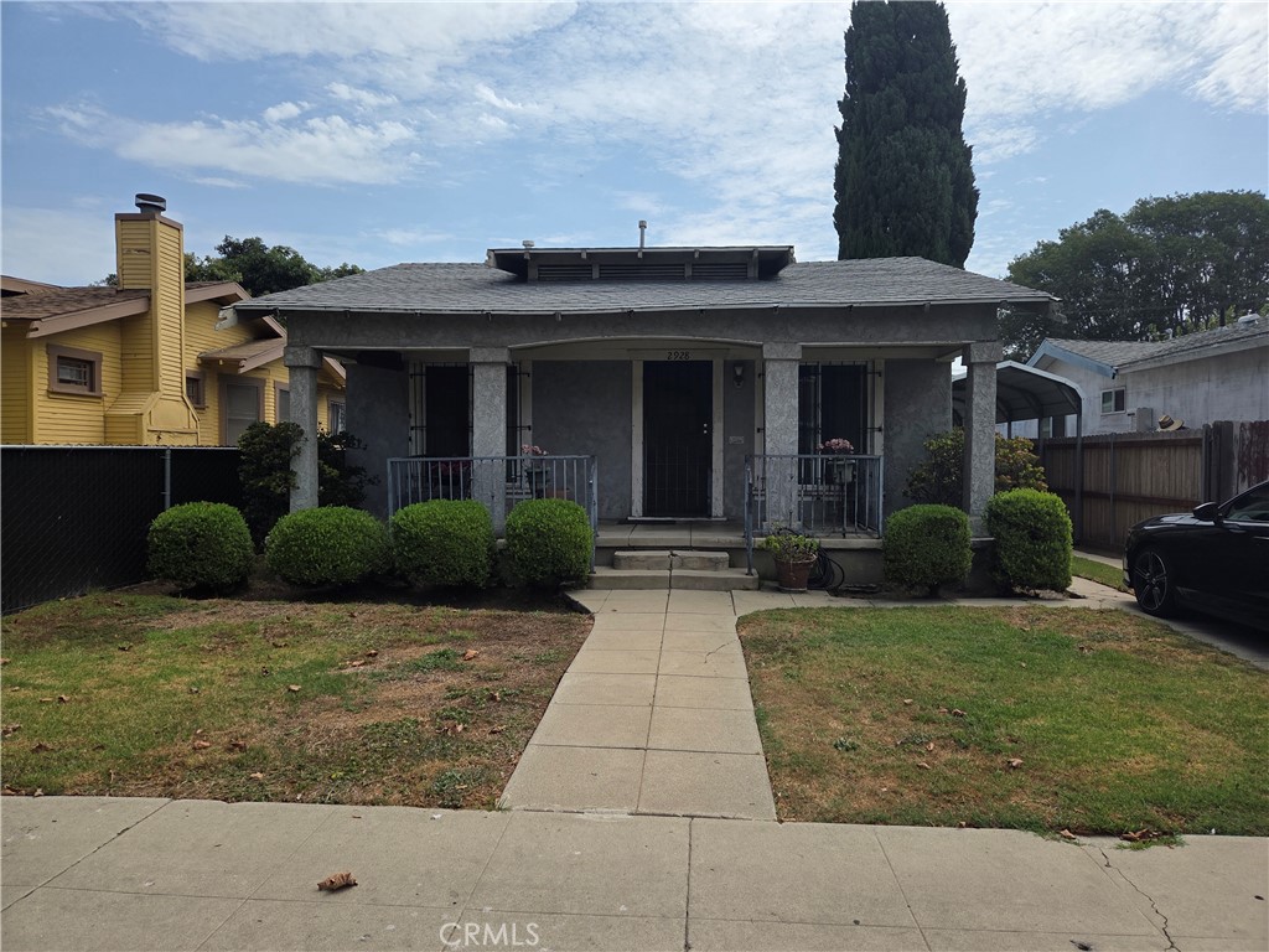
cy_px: 476
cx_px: 634
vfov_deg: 58.9
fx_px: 843
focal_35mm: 23
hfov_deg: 73.9
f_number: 1.8
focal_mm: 5.4
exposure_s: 1/6412
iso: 80
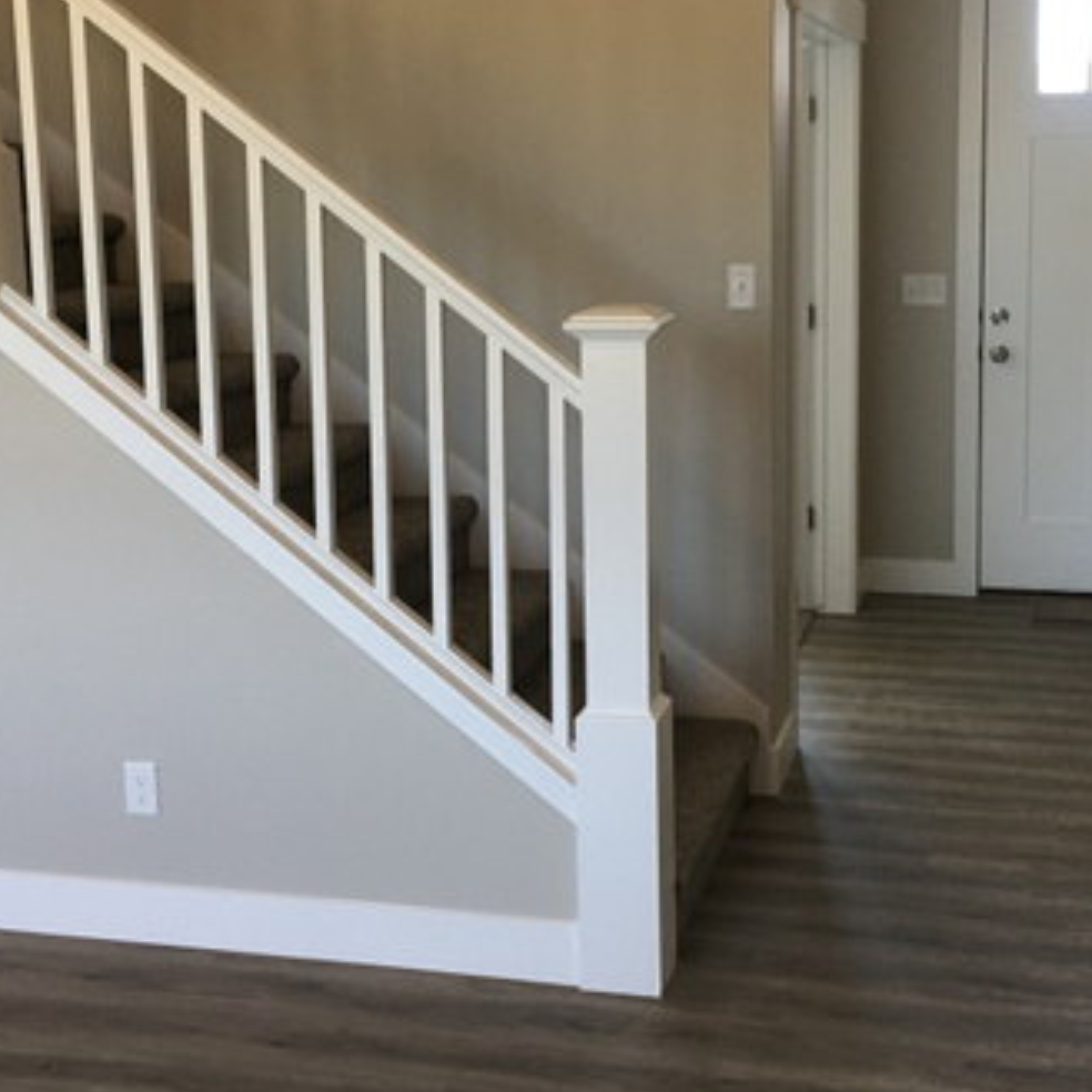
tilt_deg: -7.4
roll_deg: +1.3
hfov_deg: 34.0
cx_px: 589
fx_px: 1785
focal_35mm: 50
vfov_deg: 33.9
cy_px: 436
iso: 40
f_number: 2.2
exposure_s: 1/30
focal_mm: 4.15
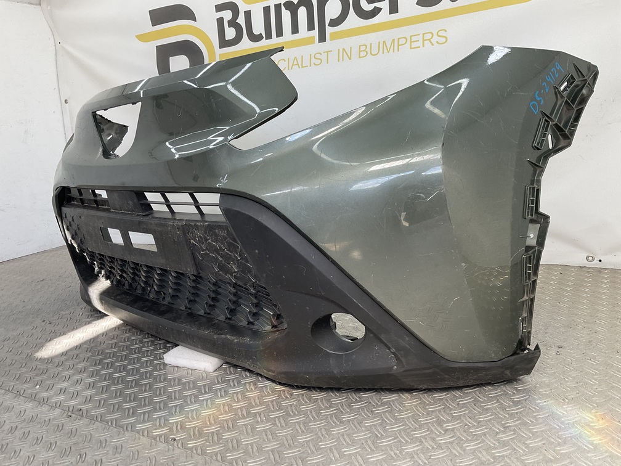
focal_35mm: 29
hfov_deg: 61.7
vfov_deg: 48.2
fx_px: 520
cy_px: 233
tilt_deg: -14.7
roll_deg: +4.2
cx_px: 310
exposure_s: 1/120
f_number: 1.8
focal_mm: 3
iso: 20
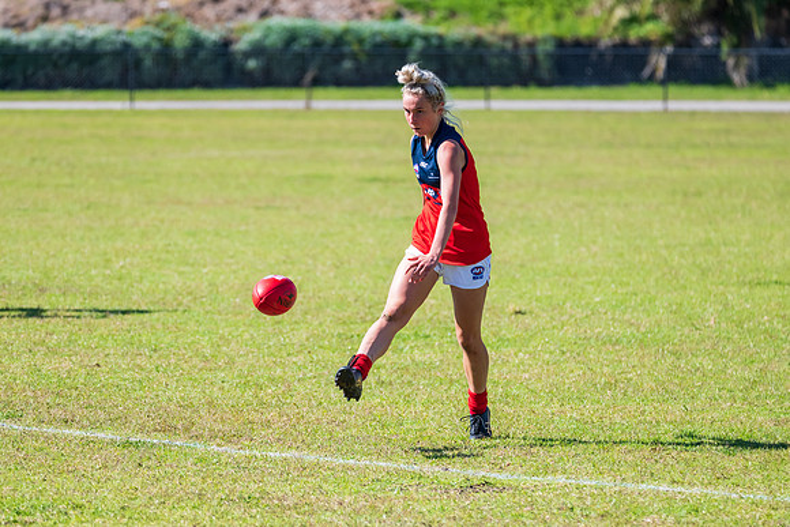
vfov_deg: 4.1
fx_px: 7289
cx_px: 389
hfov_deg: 6.2
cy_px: 260
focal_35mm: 332
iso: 800
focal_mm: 300
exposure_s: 1/2000
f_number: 7.1
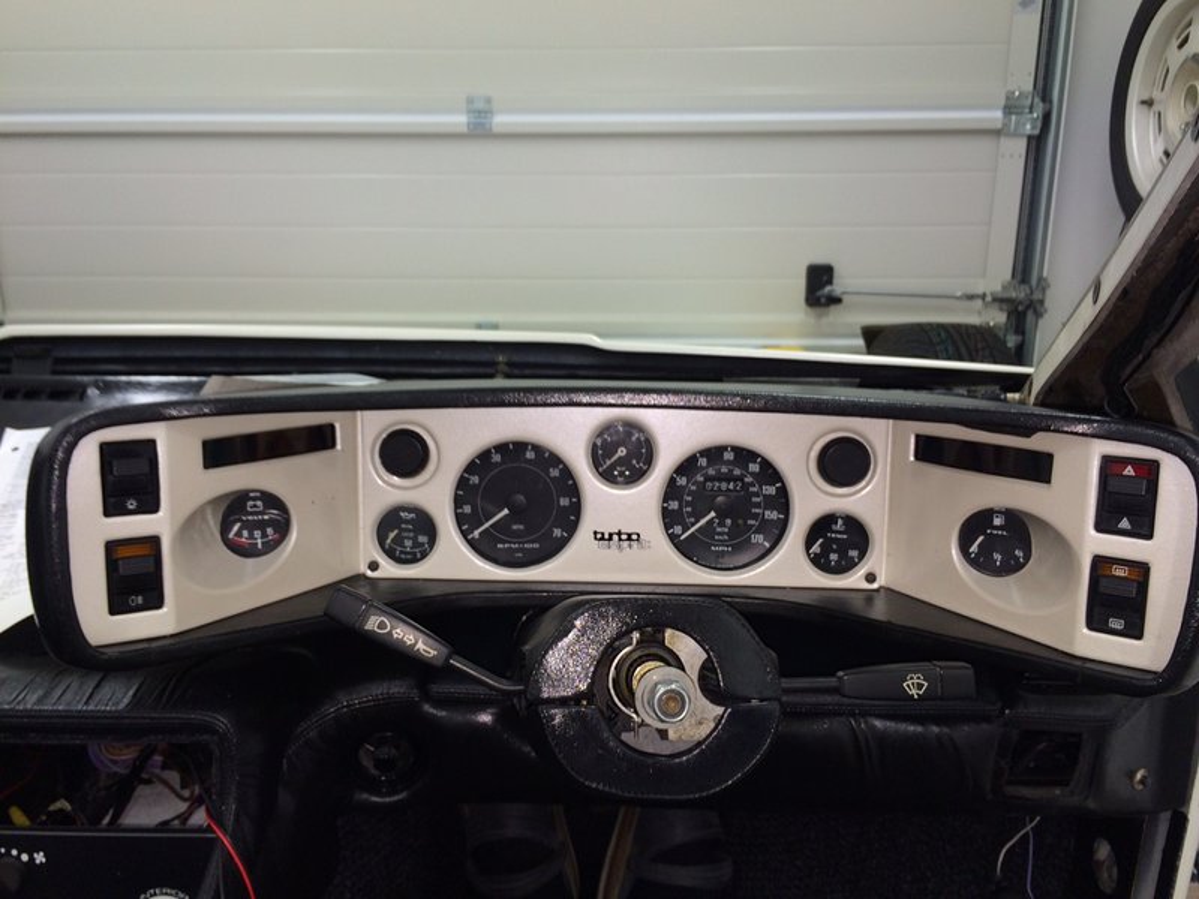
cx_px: 600
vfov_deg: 46.8
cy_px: 450
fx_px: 1039
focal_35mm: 30
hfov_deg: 60.0
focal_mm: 4.12
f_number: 2.2
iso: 32
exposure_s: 1/43
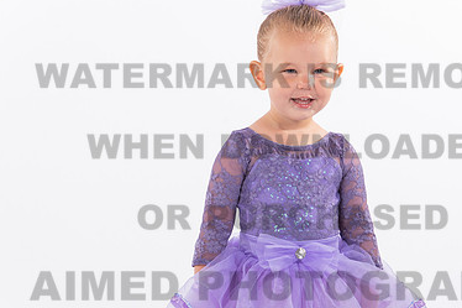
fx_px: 3951
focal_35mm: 308
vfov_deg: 4.5
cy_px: 167
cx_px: 281
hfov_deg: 6.7
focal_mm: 180
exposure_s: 1/200
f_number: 11
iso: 320
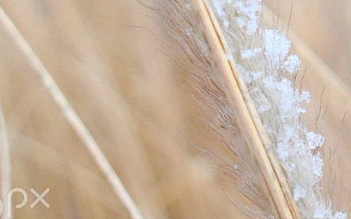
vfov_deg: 6.7
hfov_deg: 10.6
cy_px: -136
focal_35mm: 191
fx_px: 1827
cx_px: 522
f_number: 8
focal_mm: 32
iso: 400
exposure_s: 1/250
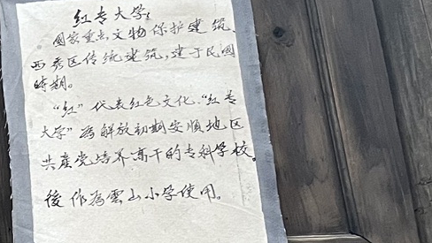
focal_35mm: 116
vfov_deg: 10.4
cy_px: 260
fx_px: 1329
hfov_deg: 15.6
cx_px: -363
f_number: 1.6
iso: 250
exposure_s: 1/60
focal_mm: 4.2
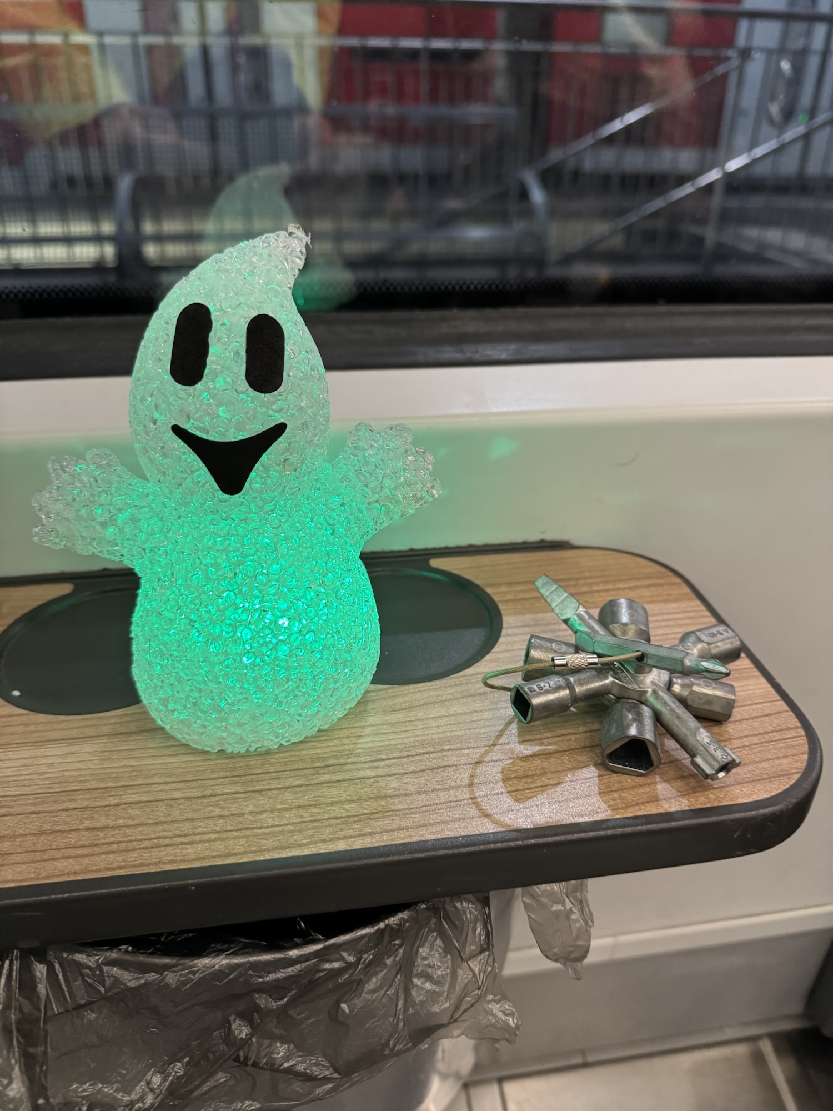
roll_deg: -1.4
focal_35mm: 24
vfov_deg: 71.6
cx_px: 416
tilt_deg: -29.2
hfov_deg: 56.8
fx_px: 770
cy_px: 556
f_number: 1.78
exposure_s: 1/49
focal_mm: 6.76
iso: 400
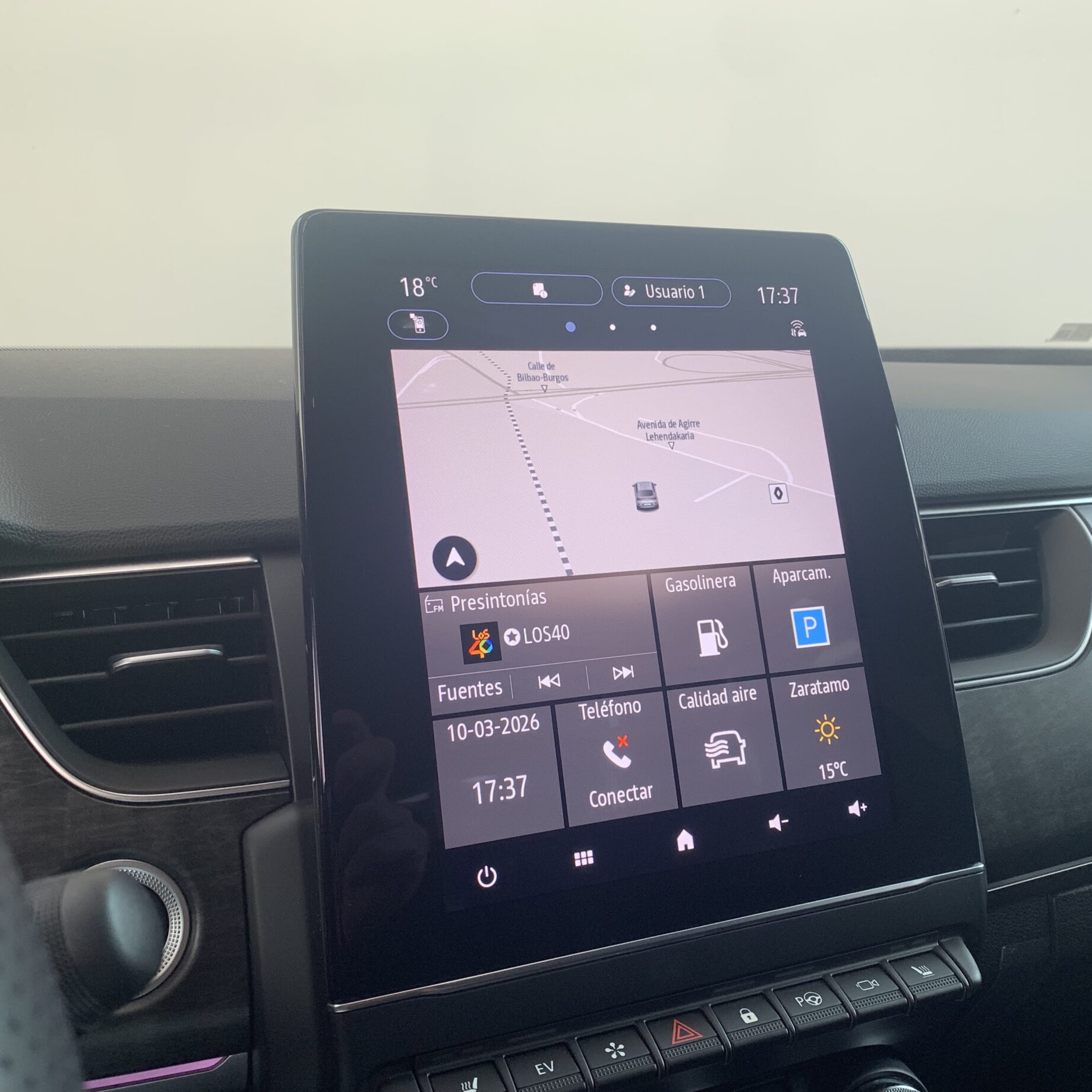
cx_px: 589
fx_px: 1142
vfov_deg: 51.1
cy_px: 531
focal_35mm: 32
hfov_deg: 51.1
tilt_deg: -7.3
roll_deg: -0.4
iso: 64
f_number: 1.8
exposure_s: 1/121
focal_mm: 4.25
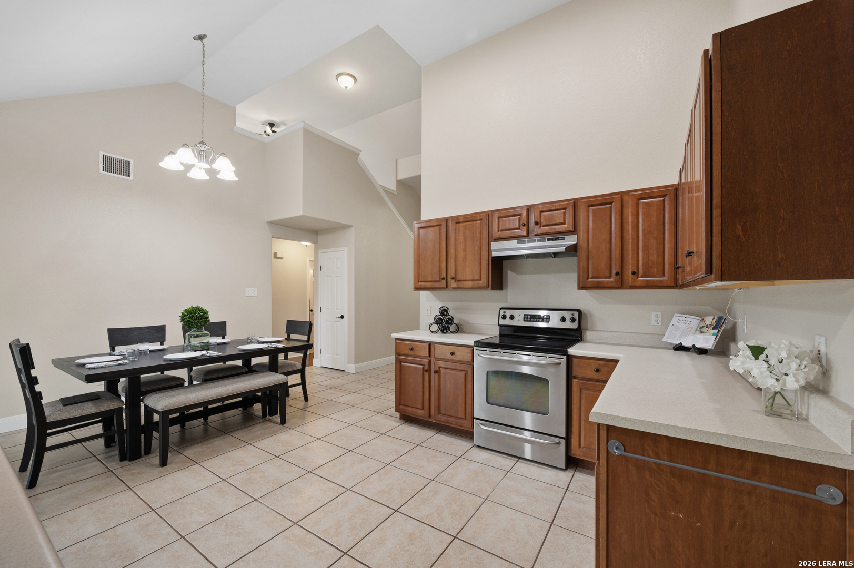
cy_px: 284
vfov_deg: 81.1
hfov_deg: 104.3
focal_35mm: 14
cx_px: 427
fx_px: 332
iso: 400
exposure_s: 1/2.5
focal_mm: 14
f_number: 9
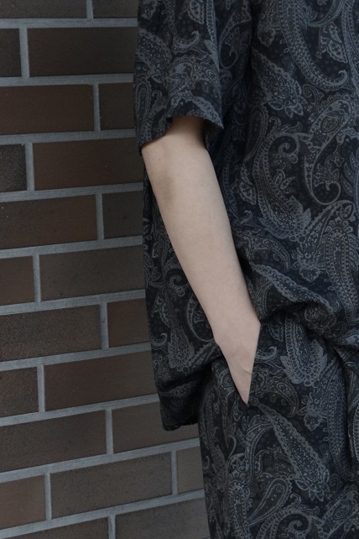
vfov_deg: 10.5
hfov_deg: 7.0
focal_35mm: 196
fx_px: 2932
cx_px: 313
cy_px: 389
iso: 200
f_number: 5
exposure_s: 1/160
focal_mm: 58
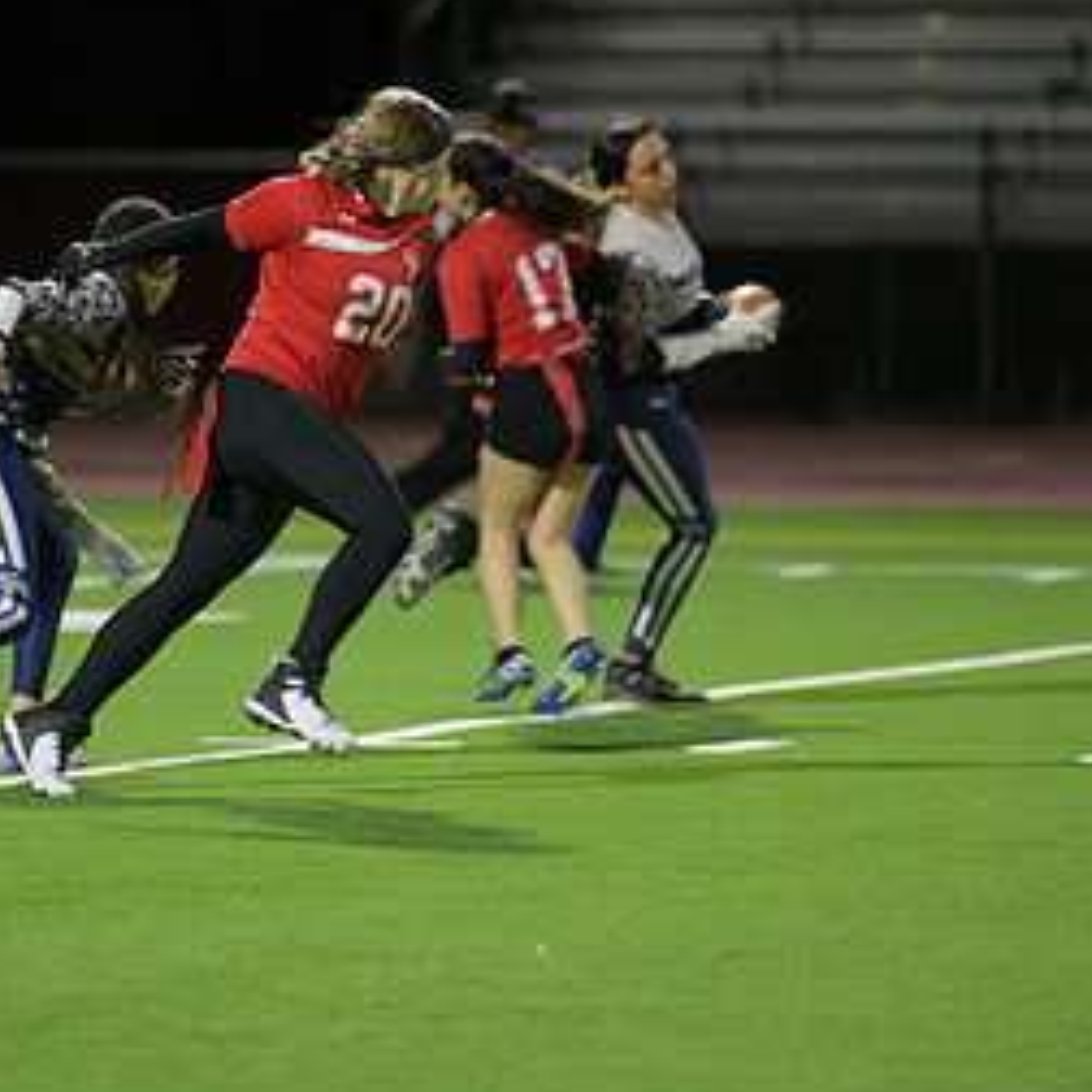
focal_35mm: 392
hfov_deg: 4.5
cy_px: 327
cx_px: 373
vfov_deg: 4.5
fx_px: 13991
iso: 3600
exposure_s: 1/640
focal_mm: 200
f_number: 2.8
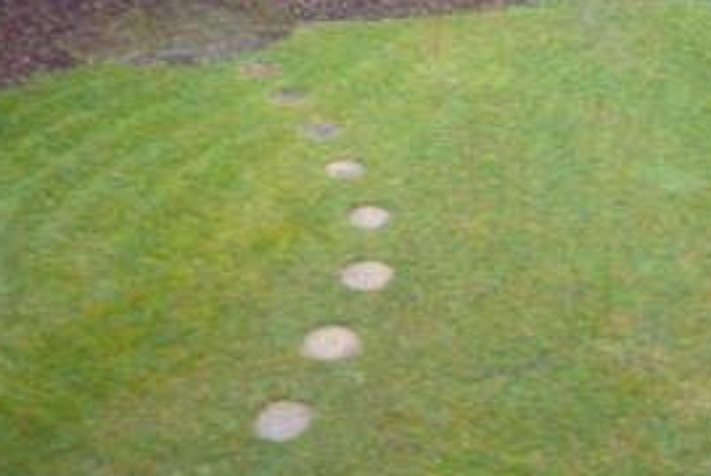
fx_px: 1246
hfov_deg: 31.5
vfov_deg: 20.5
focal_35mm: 63
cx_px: 504
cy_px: -60
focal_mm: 4.6
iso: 100
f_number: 2.8
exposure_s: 1/25
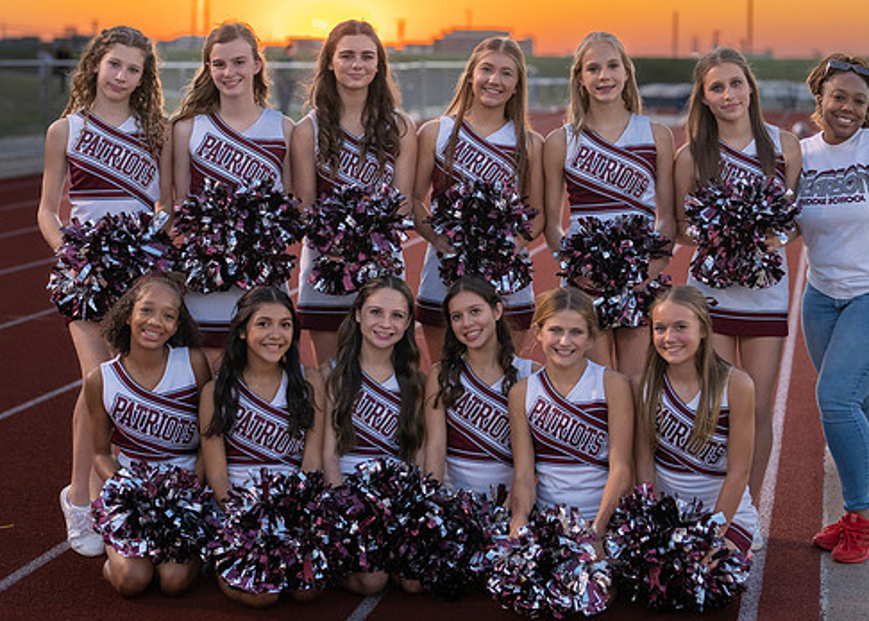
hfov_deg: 23.9
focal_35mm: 83
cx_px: 529
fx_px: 2048
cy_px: 187
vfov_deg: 17.2
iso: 100
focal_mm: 50
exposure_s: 1/640
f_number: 1.8
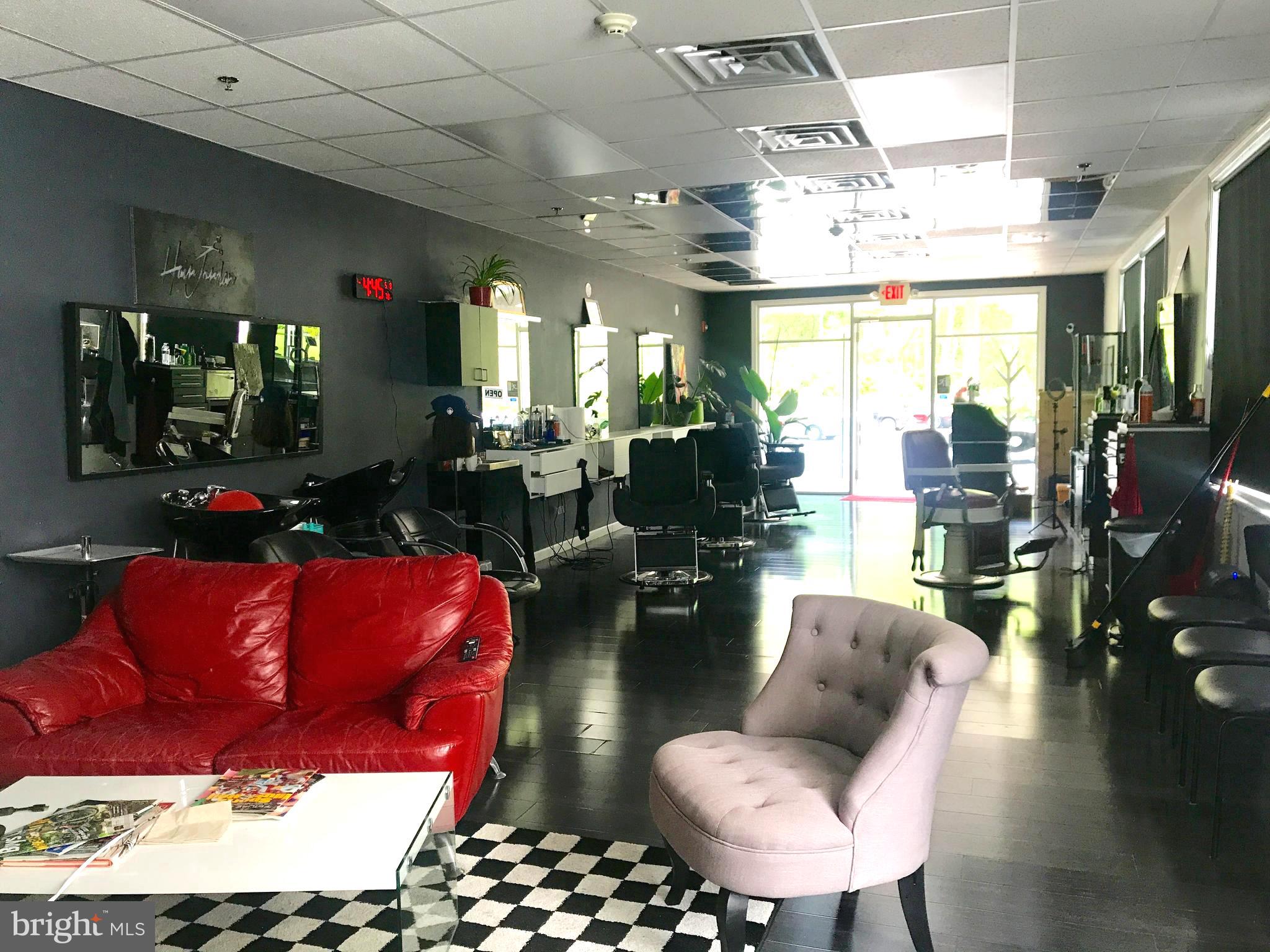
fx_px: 1027
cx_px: 635
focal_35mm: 28
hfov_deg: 63.4
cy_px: 476
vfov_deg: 49.7
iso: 25
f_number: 1.8
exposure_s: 1/30
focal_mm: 3.99
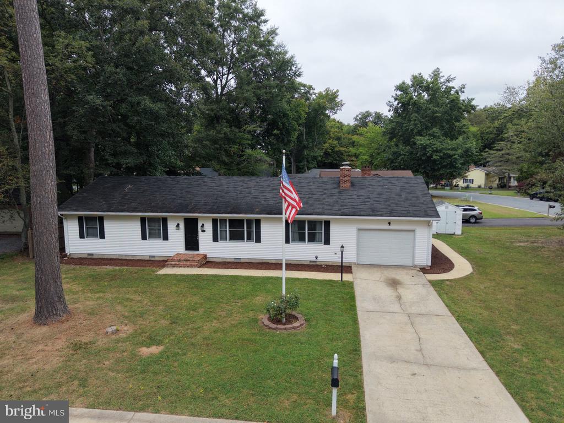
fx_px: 391
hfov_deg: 71.6
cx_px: 282
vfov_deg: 56.8
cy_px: 212
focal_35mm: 24
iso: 100
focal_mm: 8.67
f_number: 1.8
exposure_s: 1/400
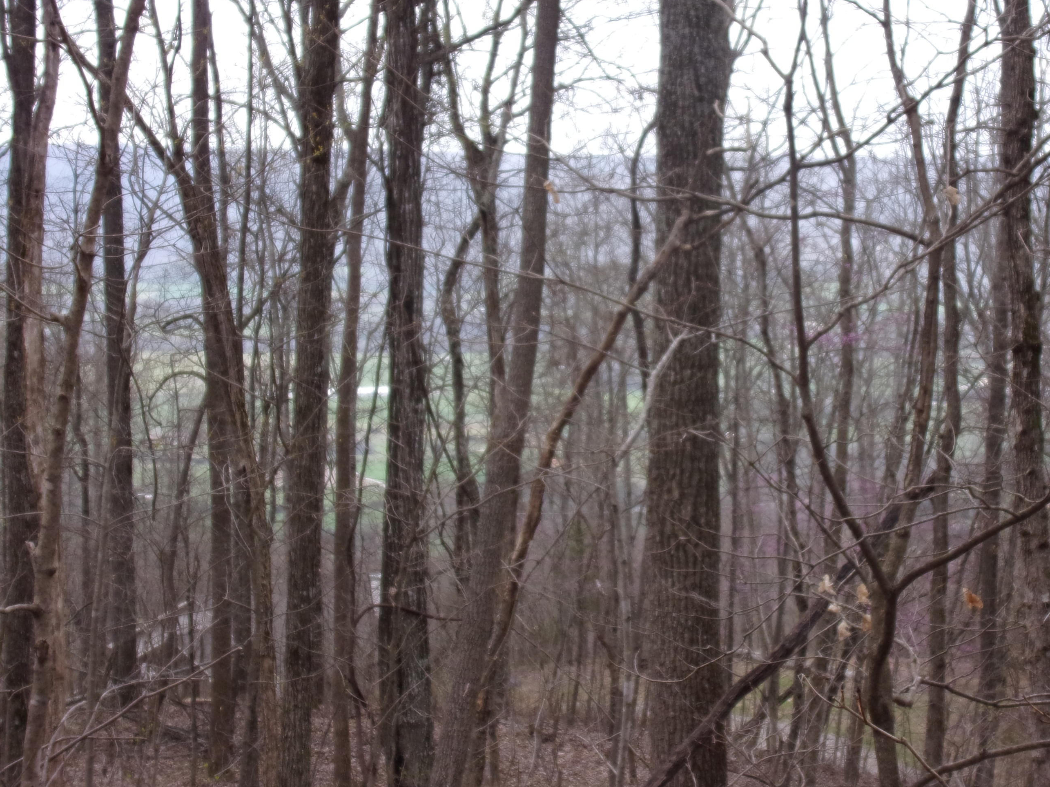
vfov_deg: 23.3
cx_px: 611
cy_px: 349
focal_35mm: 63
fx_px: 1911
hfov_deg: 30.7
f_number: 4.3
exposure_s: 1/170
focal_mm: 9.8
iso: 80
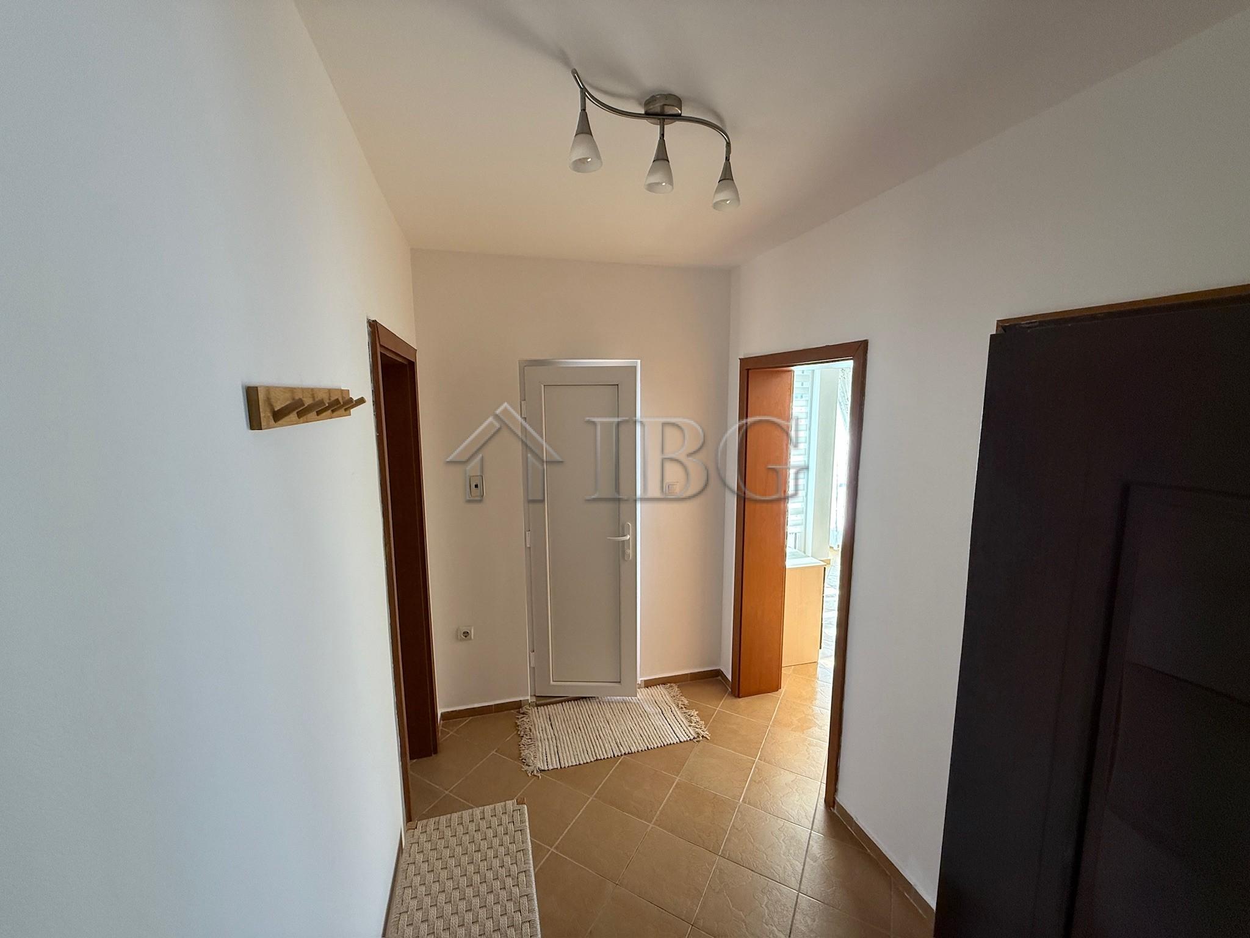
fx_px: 506
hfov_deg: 102.1
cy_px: 469
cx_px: 625
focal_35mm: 14
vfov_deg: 85.7
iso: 160
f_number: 2.2
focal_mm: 2.22
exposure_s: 1/99
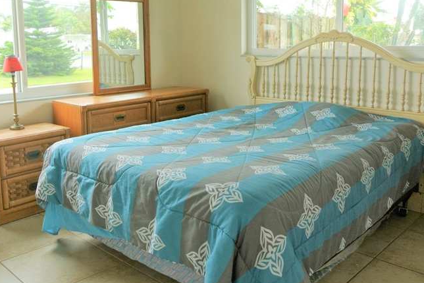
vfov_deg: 36.7
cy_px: 111
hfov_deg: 53.0
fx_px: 424
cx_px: 193
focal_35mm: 36
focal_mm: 11
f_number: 5.6
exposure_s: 1/50
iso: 400
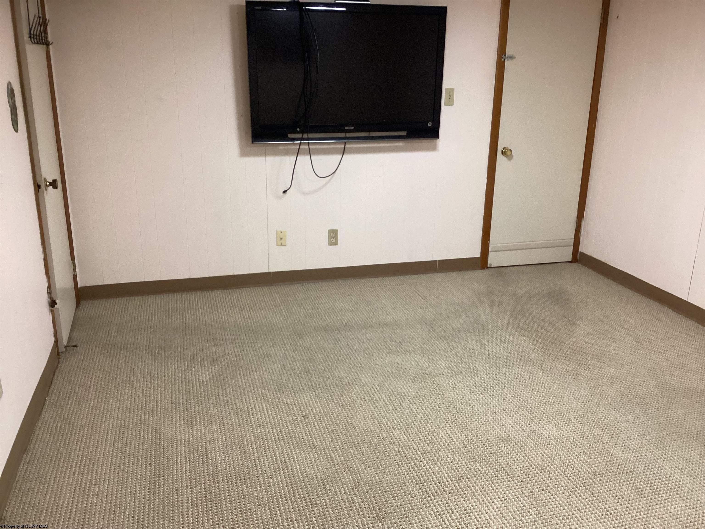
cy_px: 264
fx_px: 631
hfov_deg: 58.4
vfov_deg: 45.4
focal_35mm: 31
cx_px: 352
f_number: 2.4
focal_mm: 3.3
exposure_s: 1/60
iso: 320
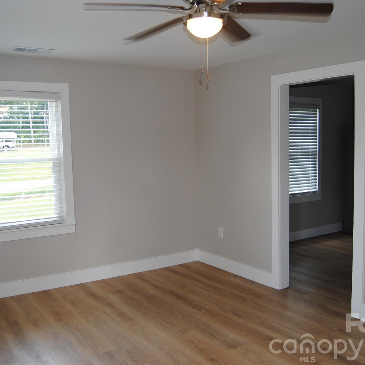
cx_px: 155
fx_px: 418
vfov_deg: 47.2
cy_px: 181
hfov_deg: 47.1
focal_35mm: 35
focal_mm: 18
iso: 200
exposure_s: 1/60
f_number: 3.5
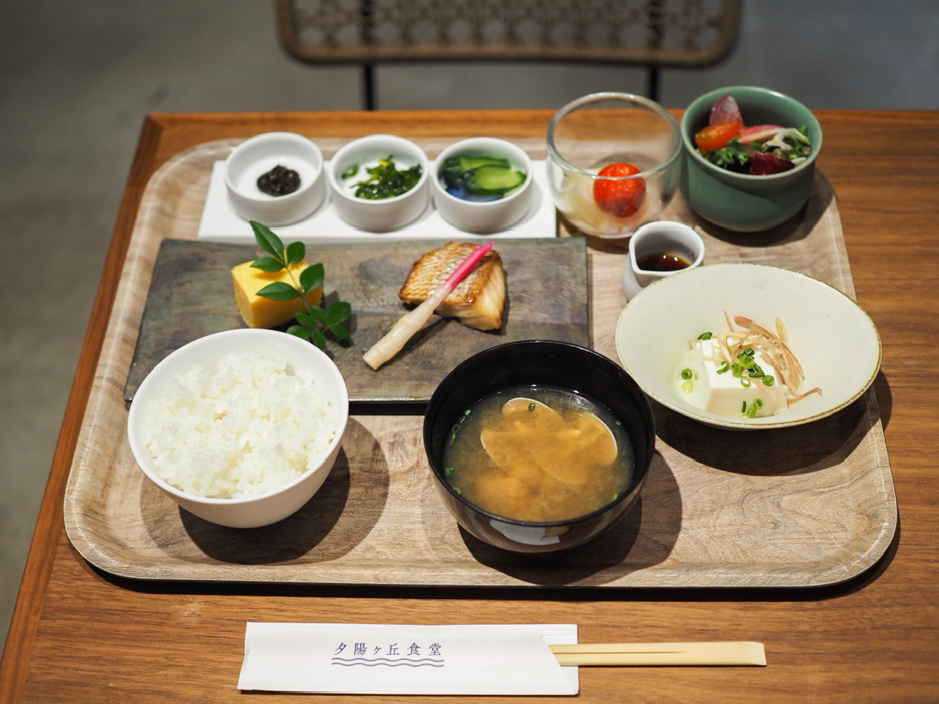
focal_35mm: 50
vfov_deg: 29.1
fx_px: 1356
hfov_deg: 38.2
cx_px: 470
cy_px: 352
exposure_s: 1/250
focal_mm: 25
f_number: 1.8
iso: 400
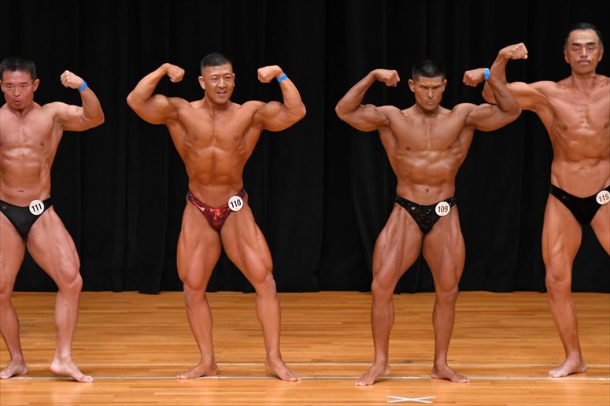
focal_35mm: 270
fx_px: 4573
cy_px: 203
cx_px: 305
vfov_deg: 5.1
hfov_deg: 7.6
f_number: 5.6
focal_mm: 180
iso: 3200
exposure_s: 1/400
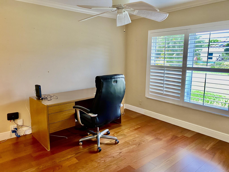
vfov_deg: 53.1
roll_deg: +0.0
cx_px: 114
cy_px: 86
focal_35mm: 26
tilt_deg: -12.3
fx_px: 172
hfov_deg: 67.3
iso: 250
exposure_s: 1/60
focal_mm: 4.25
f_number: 1.8
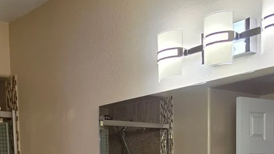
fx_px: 436
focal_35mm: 60
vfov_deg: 18.3
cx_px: 100
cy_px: 214
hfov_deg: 34.7
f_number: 1.4
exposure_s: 1/120
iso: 160
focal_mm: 6.5
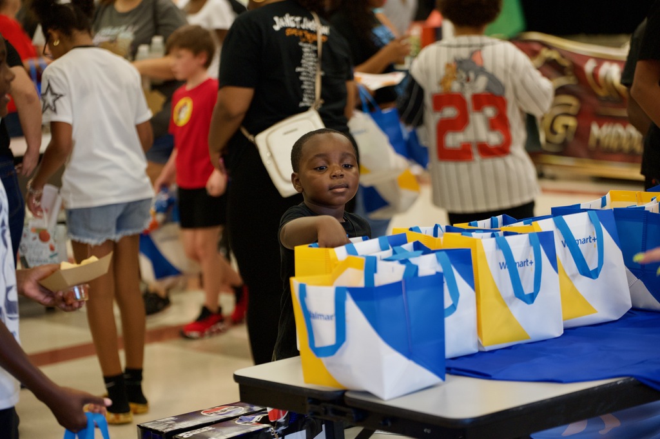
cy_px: 220
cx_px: 330
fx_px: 1923
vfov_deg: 13.0
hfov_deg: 19.5
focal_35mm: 105
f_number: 2.8
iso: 2500
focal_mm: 105
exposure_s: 1/400
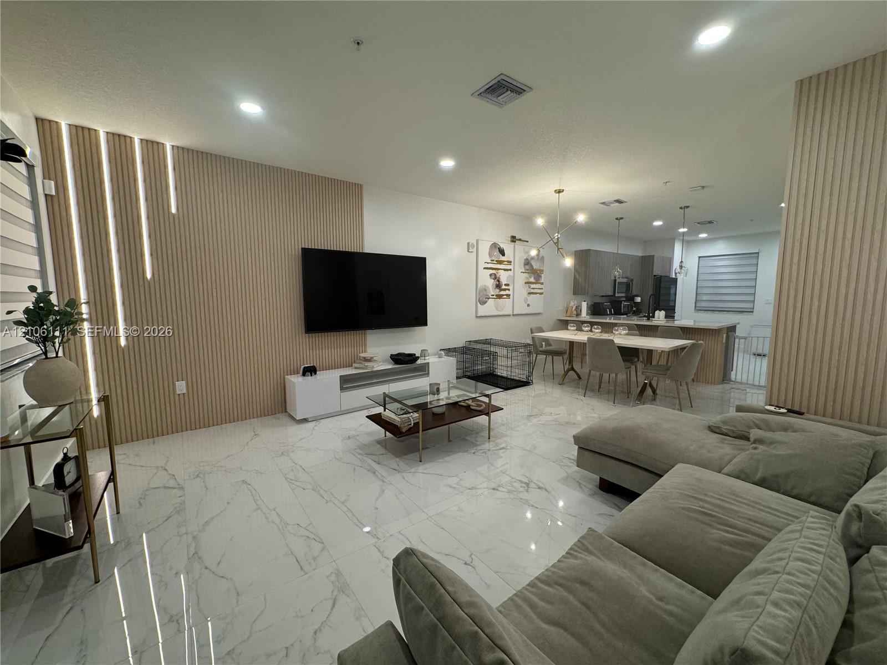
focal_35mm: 14
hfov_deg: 102.1
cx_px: 444
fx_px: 359
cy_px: 332
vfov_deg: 85.7
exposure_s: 1/120
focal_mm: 2.22
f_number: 2.2
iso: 200
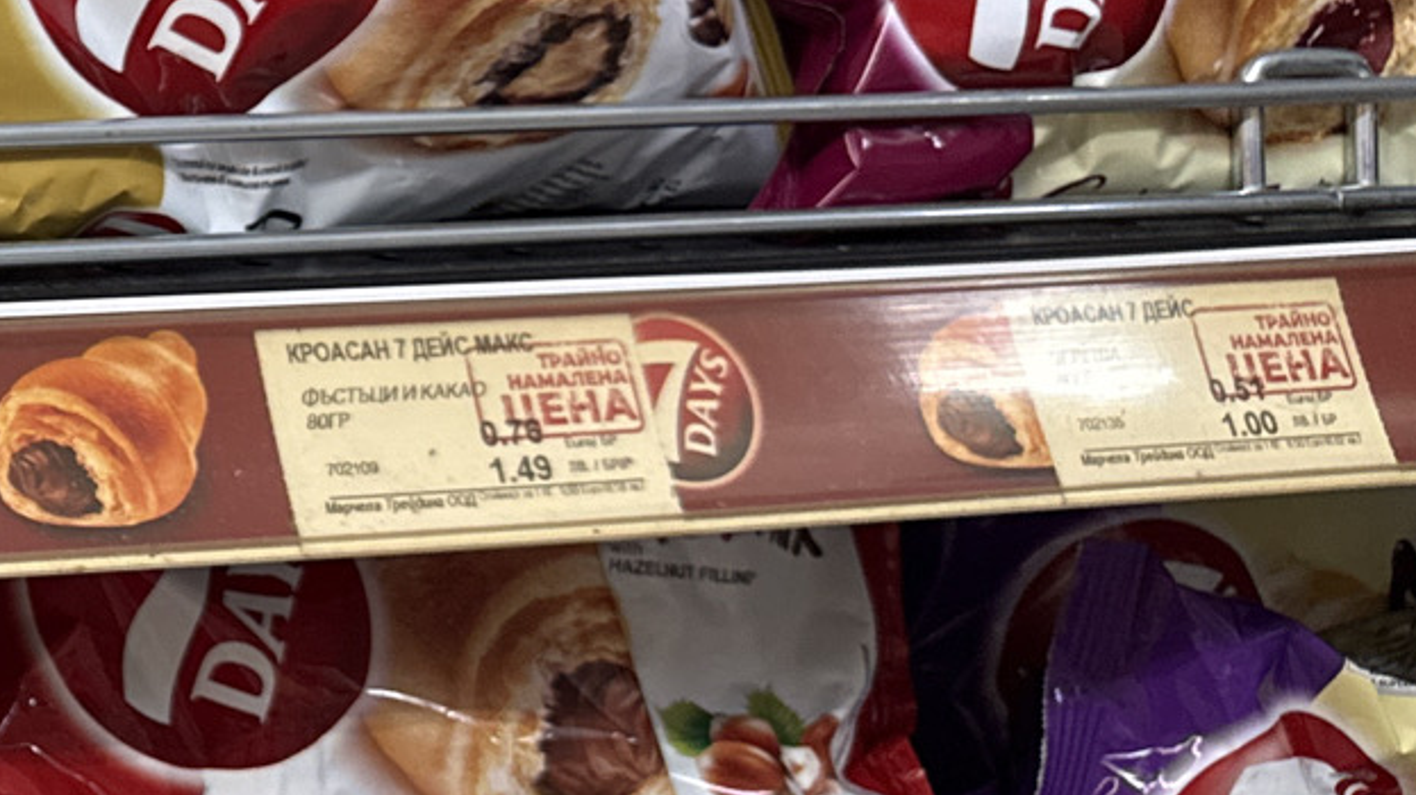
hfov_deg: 21.0
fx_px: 3153
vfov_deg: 14.3
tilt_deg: -12.2
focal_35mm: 84
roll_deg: -0.9
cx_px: -768
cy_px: 211
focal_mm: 6.76
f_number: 1.78
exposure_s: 1/100
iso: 200
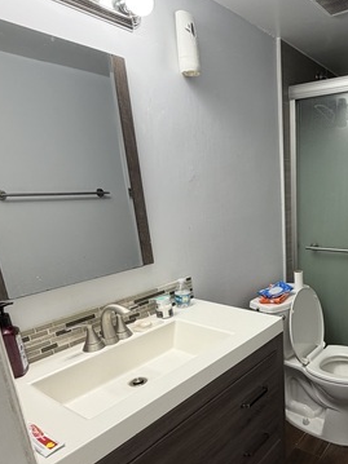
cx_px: 285
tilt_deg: -16.7
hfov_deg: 49.5
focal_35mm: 26
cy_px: 291
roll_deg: +1.5
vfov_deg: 66.3
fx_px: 349
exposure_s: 1/60
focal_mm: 2.22
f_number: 2.2
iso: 200
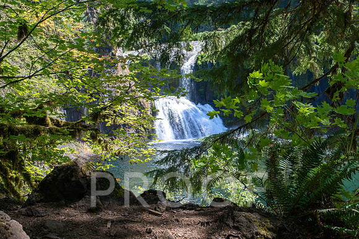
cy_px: 120
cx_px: 180
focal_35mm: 49
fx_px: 488
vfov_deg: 27.5
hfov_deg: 40.4
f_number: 10
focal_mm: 33
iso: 1250
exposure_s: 1/640
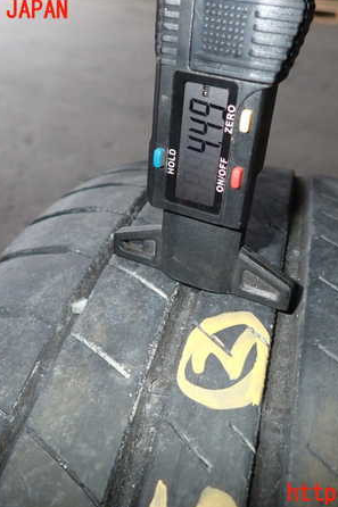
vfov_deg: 54.5
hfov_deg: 37.7
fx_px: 493
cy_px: 252
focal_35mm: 35
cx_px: 203
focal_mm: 4.5
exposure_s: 1/30
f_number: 5.6
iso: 200
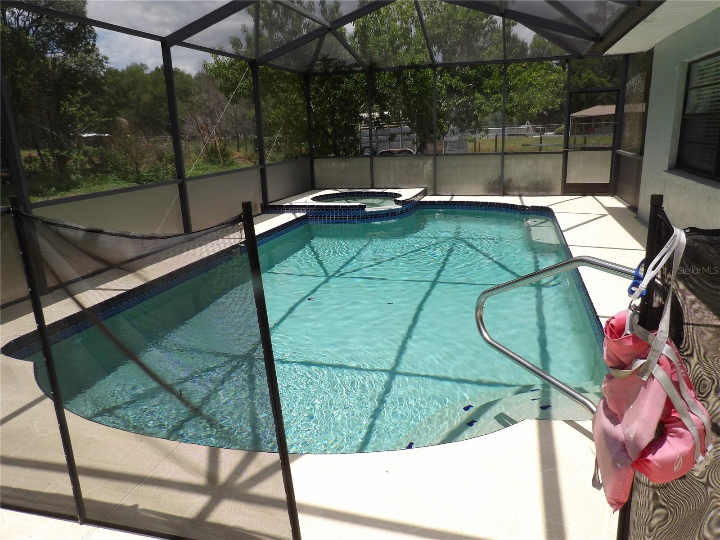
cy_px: 270
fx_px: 499
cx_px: 360
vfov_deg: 56.8
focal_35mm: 24
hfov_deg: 71.6
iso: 100
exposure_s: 1/646
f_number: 4.6
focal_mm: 4.3
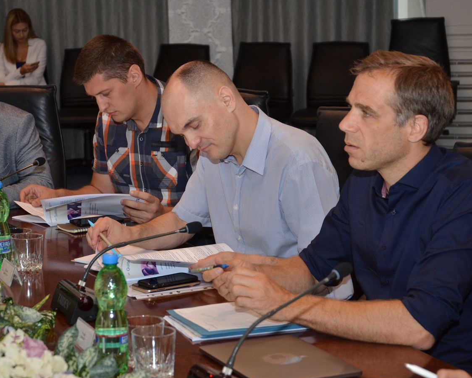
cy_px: 187
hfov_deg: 21.0
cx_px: 210
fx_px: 1271
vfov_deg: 16.9
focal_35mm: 91
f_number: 5
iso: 500
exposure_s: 1/250
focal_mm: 52
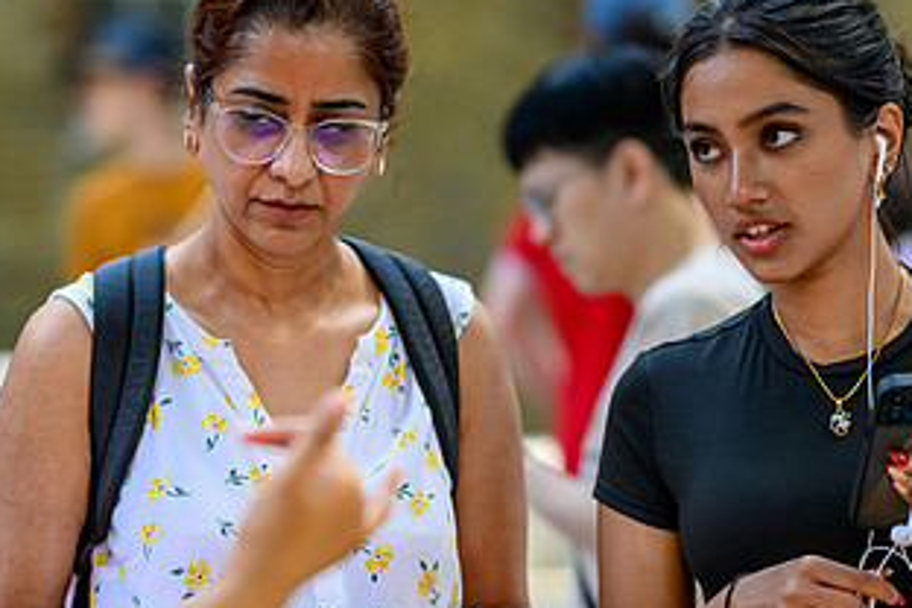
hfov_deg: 12.8
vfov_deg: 8.6
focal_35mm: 160
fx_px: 4053
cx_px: 371
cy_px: 343
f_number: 1.8
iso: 2200
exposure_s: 1/5000
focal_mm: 85
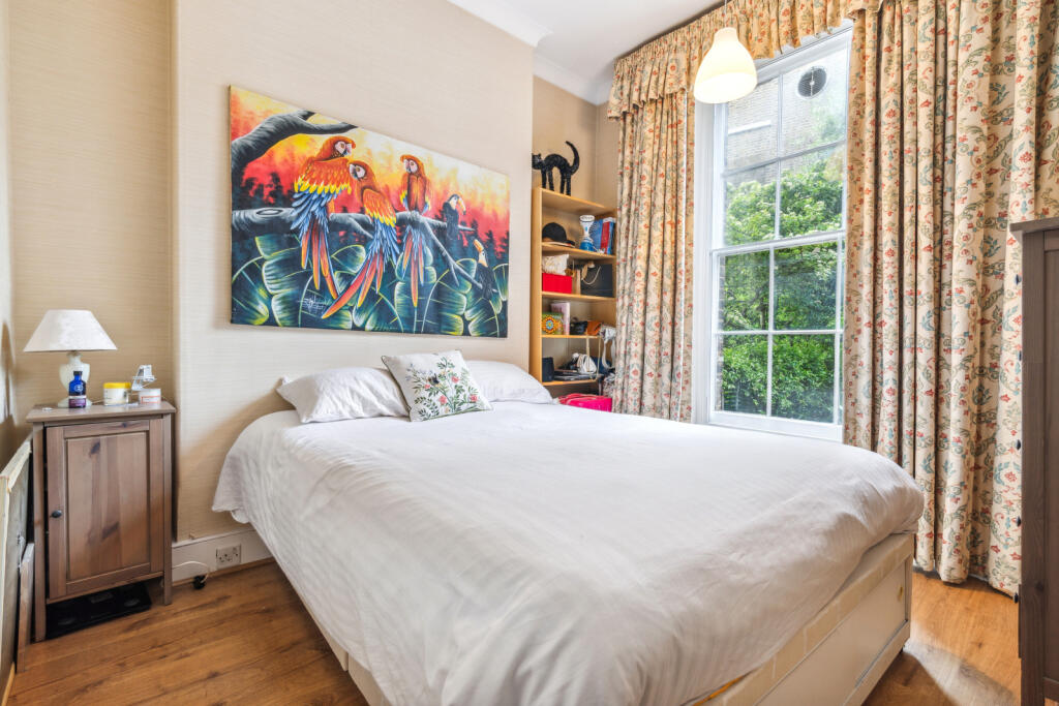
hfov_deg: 96.7
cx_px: 530
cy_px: 353
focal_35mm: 16
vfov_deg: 73.8
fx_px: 471
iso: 400
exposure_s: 1/13
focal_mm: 16
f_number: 11
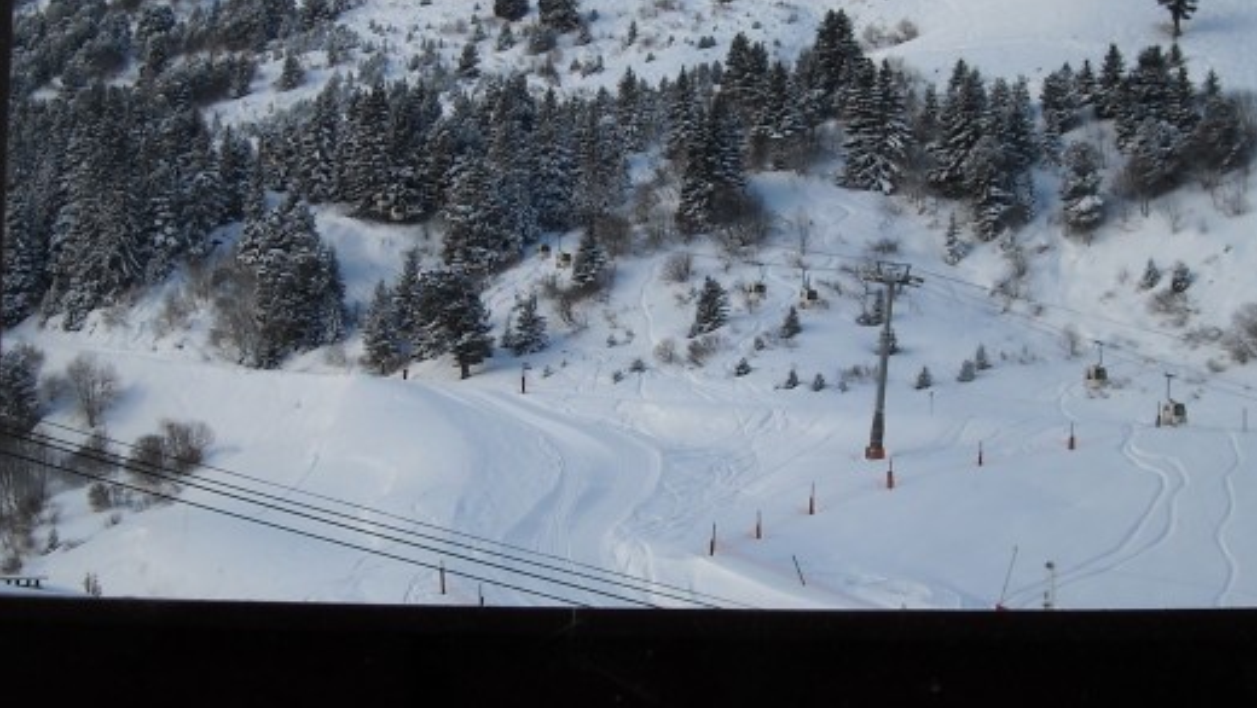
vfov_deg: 19.8
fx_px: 2034
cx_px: 616
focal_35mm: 61
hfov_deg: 34.3
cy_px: 341
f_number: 5.6
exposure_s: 1/250
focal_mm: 5.7
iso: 70
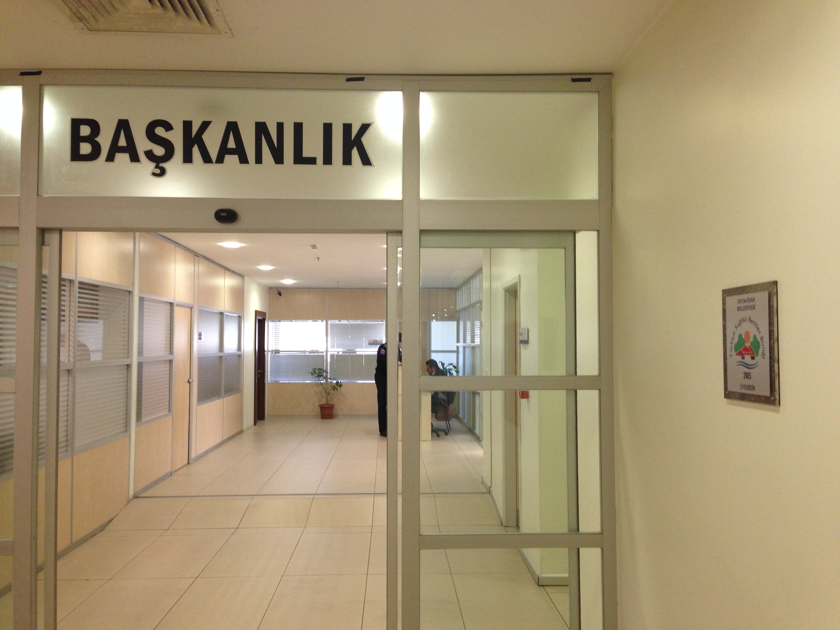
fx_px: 801
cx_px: 420
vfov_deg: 42.9
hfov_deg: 55.4
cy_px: 315
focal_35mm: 33
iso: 125
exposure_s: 1/20
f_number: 2.4
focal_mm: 4.12
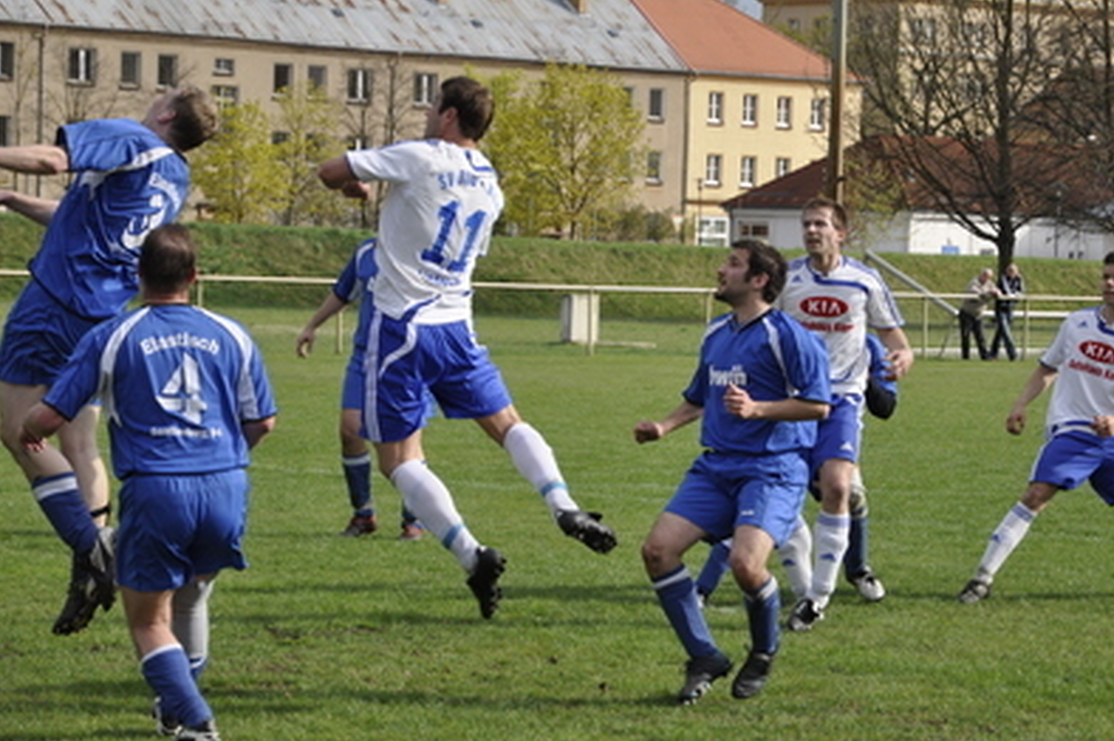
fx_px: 4236
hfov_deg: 15.0
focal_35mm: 137
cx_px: 687
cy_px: 373
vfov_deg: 10.0
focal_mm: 72
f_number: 6.3
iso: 400
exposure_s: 1/1600
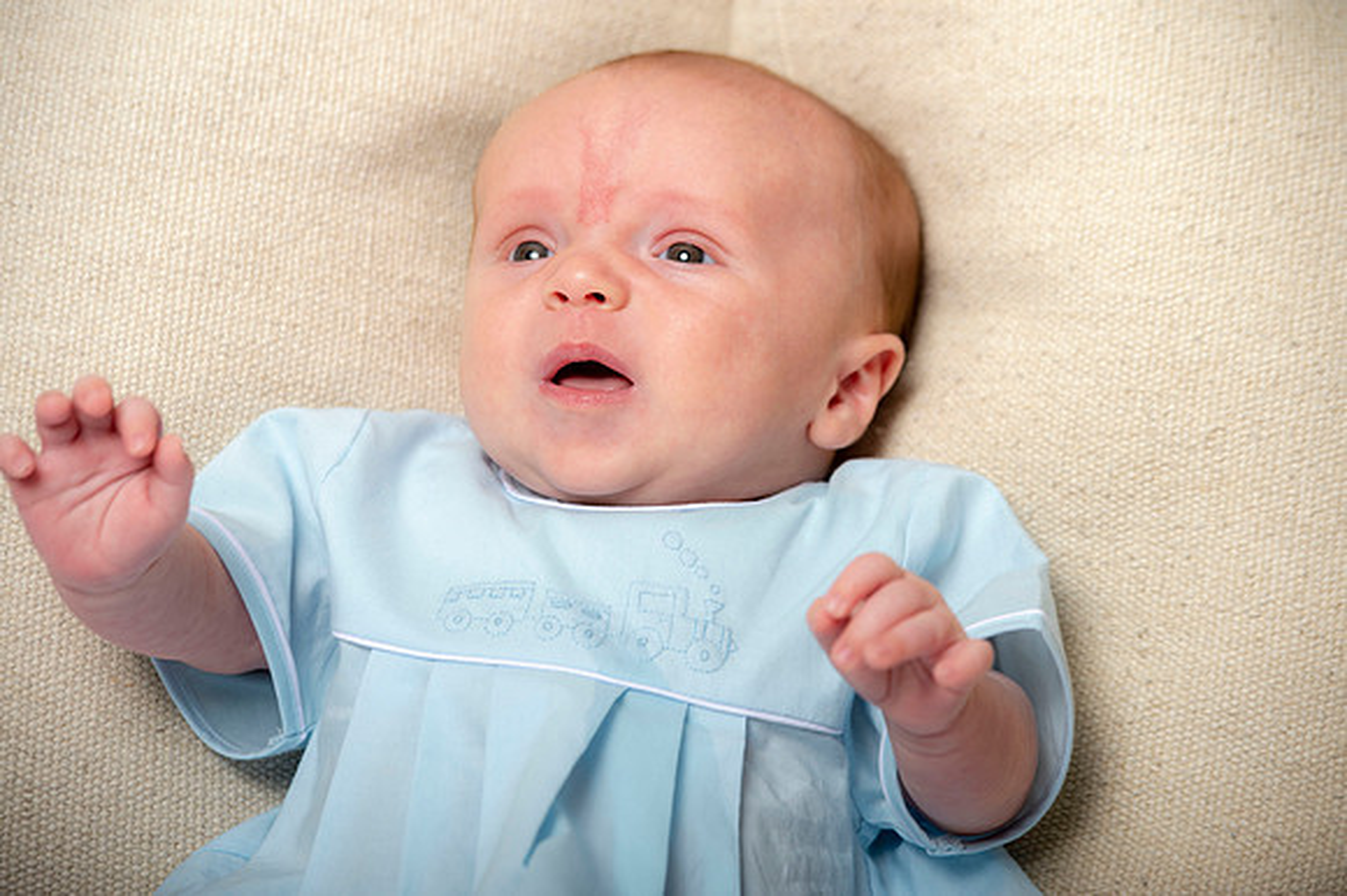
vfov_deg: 7.8
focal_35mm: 175
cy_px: 448
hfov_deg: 11.8
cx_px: 674
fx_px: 6544
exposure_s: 1/200
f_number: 5.6
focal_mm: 175
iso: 250
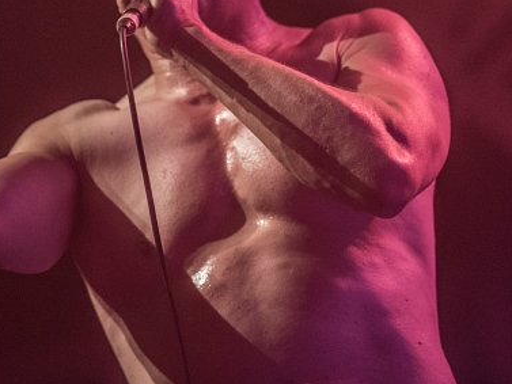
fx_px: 5030
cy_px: 62
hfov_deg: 5.8
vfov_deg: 4.4
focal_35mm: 340
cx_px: 134
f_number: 2.8
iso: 2500
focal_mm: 185
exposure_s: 1/80
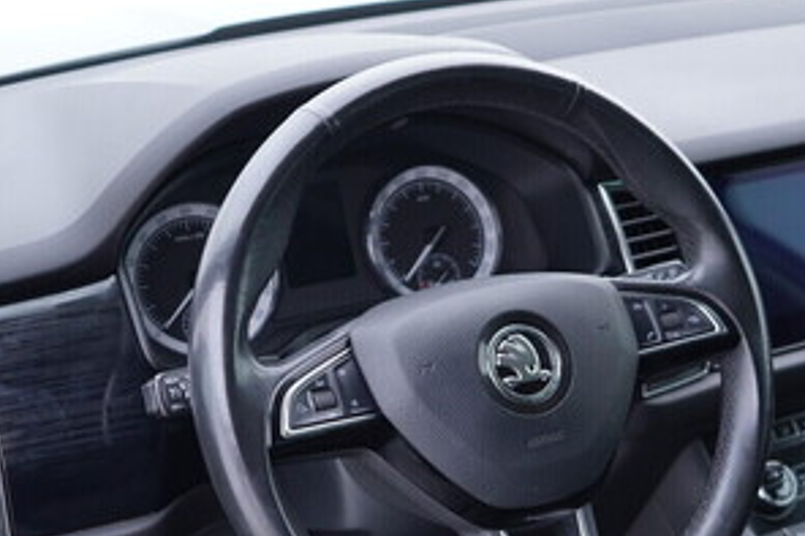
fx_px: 1497
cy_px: 396
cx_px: 481
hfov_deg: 30.0
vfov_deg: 20.1
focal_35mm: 67
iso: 250
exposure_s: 1/40
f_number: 2.8
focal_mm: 24
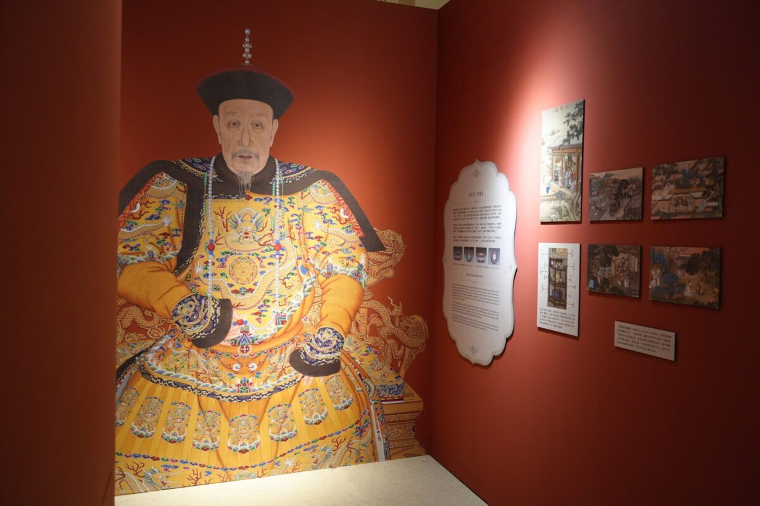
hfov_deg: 63.7
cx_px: 380
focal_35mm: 29
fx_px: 612
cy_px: 253
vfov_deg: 45.0
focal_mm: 29
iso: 2500
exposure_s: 1/160
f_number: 4
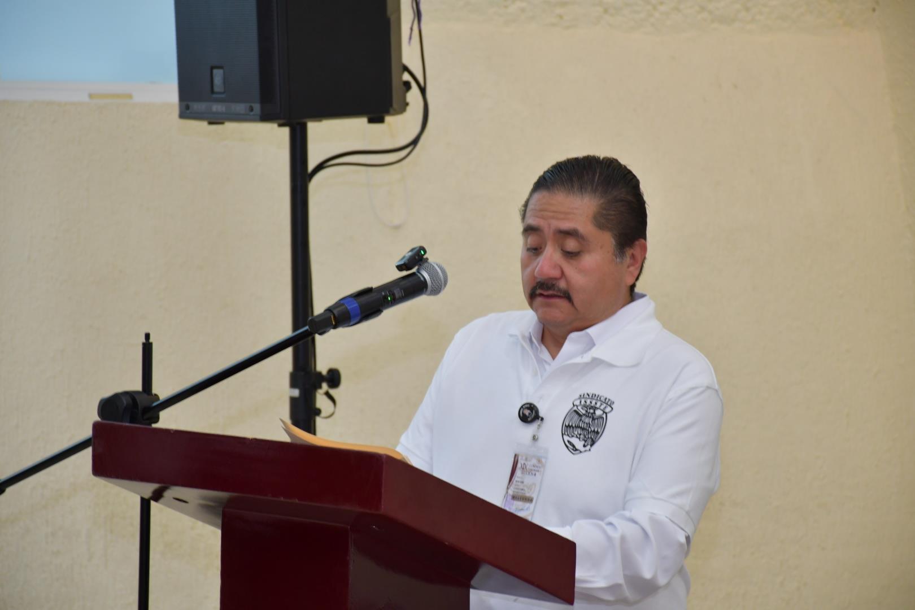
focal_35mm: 142
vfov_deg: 9.7
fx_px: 3609
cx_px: 458
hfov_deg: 14.4
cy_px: 305
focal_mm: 95
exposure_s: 1/60
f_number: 5.3
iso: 900
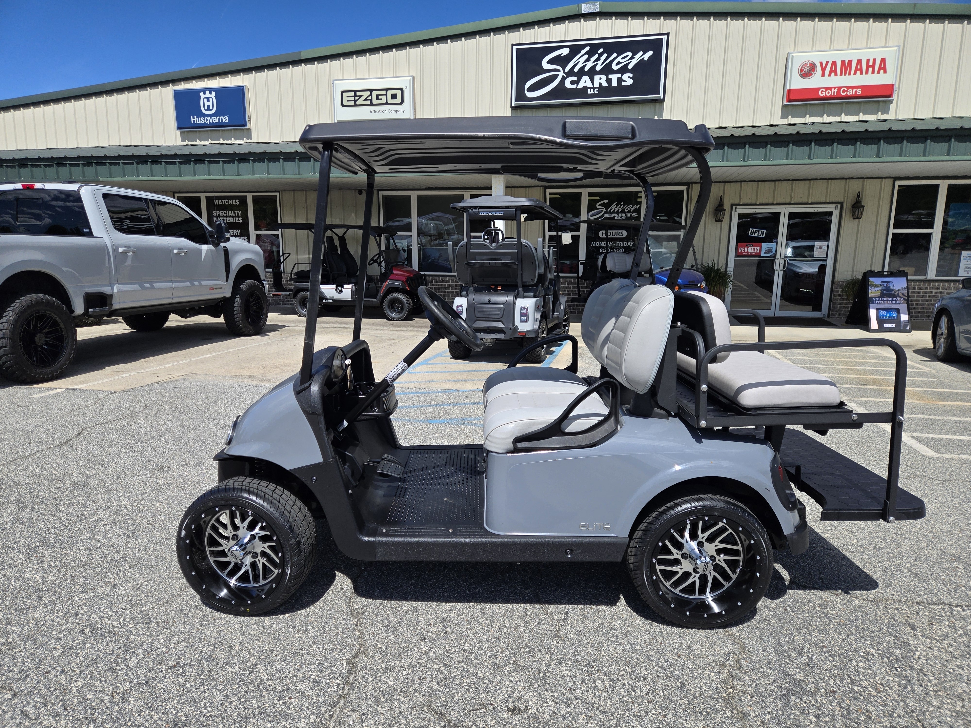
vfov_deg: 58.9
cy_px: 364
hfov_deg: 73.9
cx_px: 486
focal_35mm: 23
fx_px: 645
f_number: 1.8
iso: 25
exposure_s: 1/2234
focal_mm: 5.4
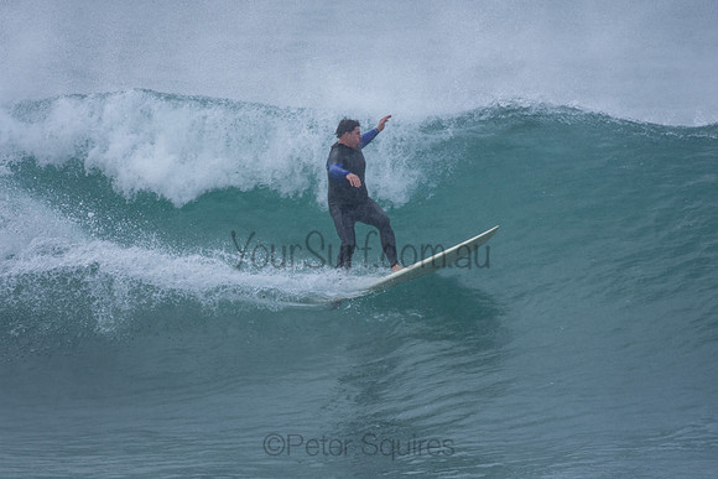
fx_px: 14363
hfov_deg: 2.9
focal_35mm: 720
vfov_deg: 1.9
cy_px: 240
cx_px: 359
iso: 320
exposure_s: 1/1000
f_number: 5.6
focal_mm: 480
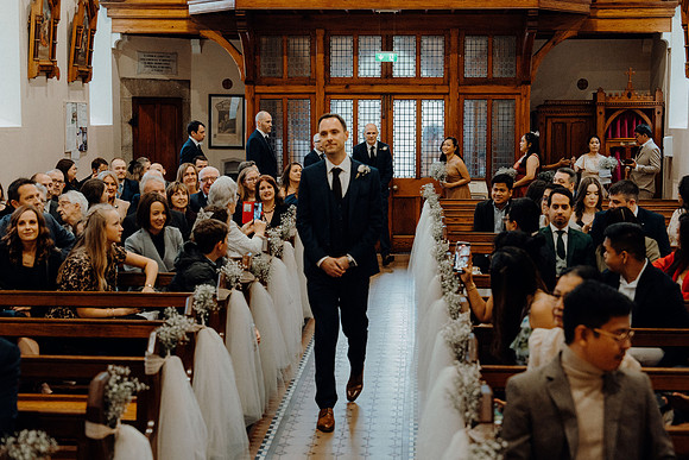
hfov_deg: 34.5
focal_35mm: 58
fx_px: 1110
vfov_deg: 23.4
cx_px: 344
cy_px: 230
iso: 3200
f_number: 3.5
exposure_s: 1/160
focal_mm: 58
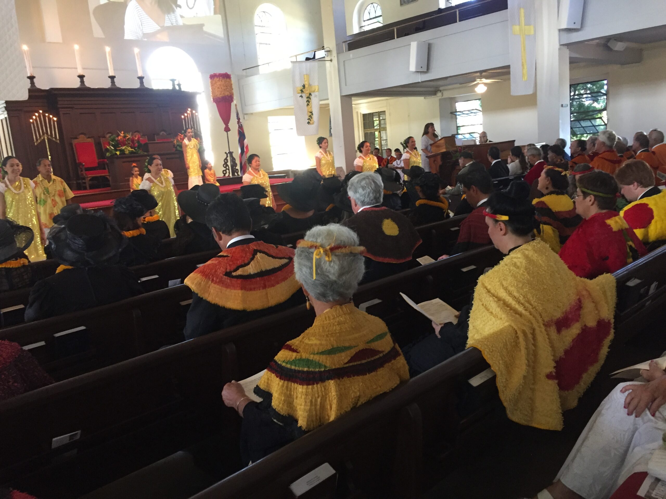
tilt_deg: -9.1
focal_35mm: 29
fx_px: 558
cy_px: 250
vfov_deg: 48.2
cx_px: 333
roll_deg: +4.1
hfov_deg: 61.7
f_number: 2.2
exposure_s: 1/30
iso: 160
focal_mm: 4.15
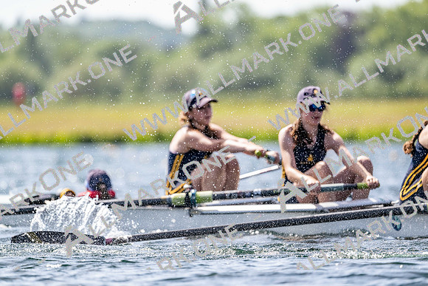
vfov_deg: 3.4
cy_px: 143
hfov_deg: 5.2
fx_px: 4756
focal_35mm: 400
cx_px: 214
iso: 280
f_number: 4.5
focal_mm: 400
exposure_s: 1/2500
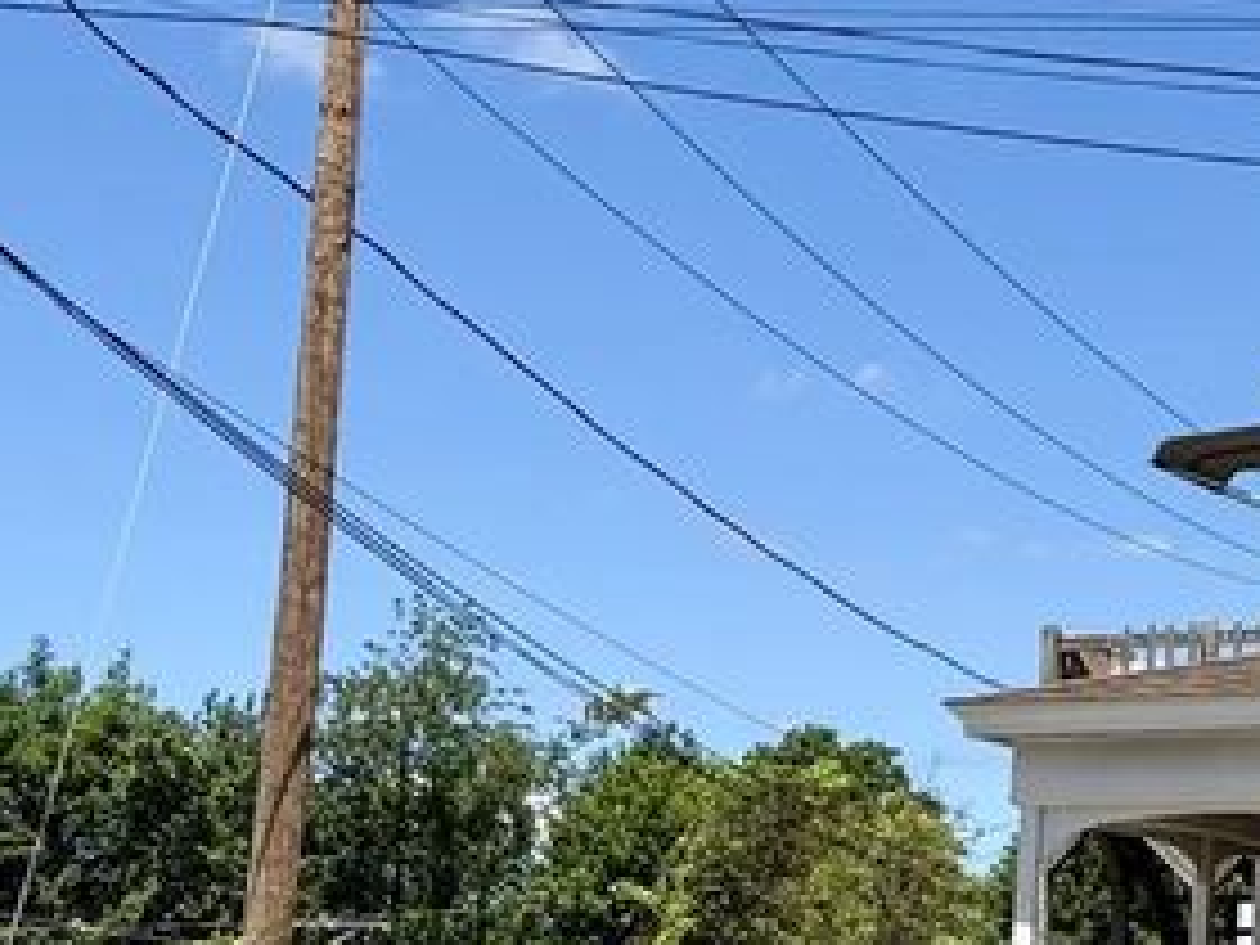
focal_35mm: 95
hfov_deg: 18.3
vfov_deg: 15.6
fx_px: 3458
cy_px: 490
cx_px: 1899
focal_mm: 5.96
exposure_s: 1/5814
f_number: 1.6
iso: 64
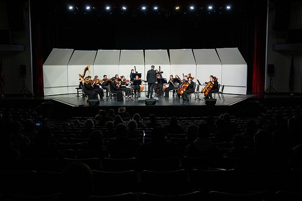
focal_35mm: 39
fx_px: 327
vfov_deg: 34.2
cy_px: 100
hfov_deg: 49.5
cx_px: 151
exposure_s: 1/250
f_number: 4.5
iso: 2000
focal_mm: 39
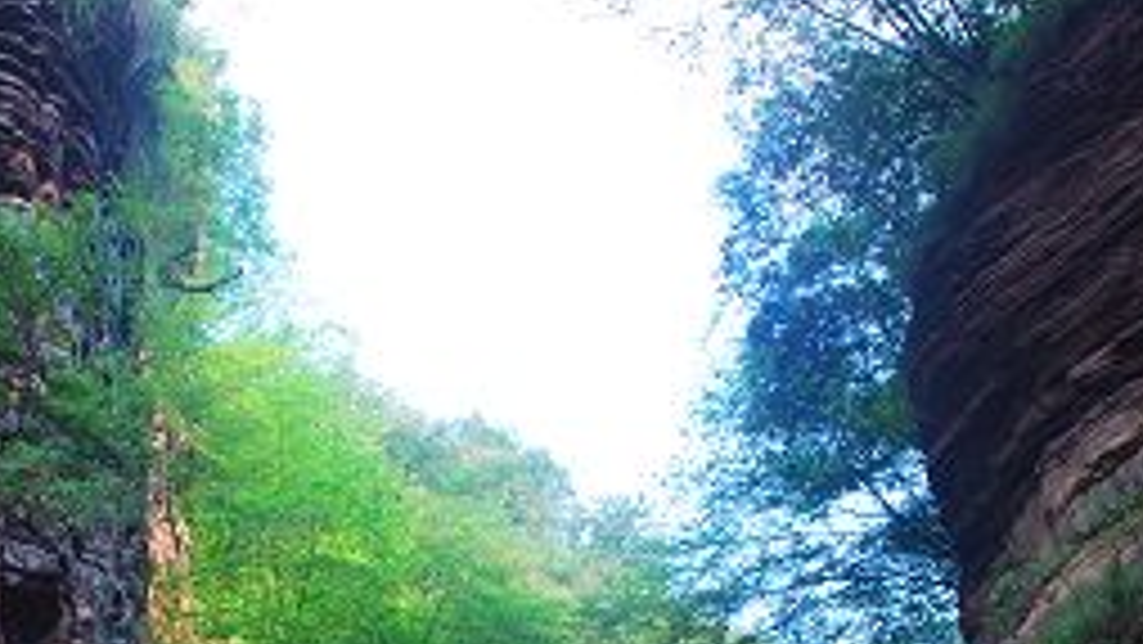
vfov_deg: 17.6
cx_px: 495
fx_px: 2031
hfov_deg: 31.4
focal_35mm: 67
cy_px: 617
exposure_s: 1/60
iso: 100
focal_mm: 18
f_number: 7.1
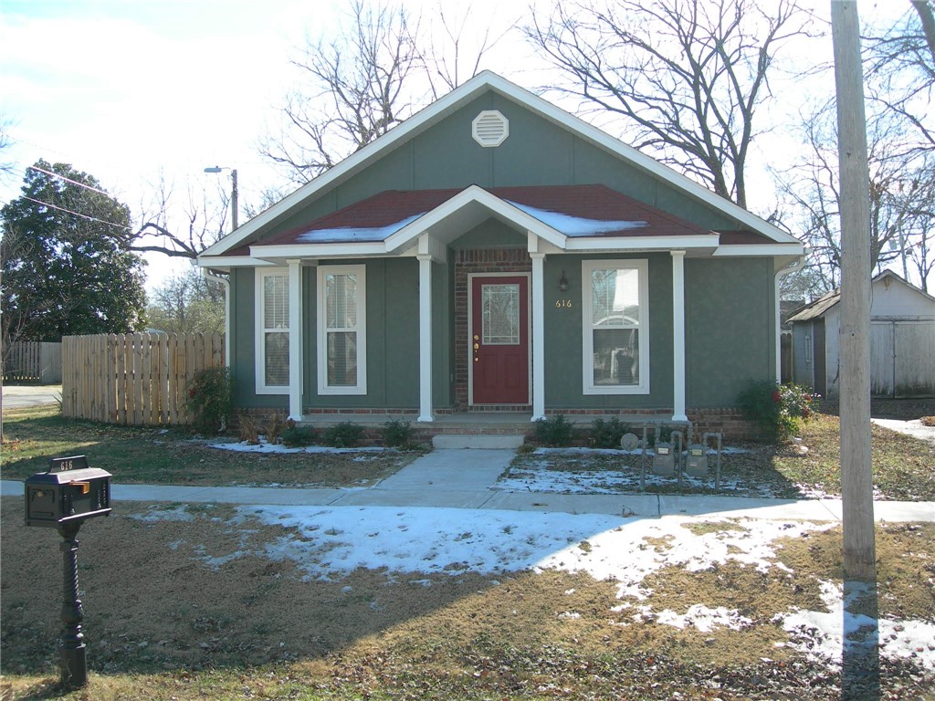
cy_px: 350
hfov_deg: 49.0
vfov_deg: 37.7
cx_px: 468
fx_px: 1026
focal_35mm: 38
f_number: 2.8
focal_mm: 7.8
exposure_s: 1/354
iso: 50
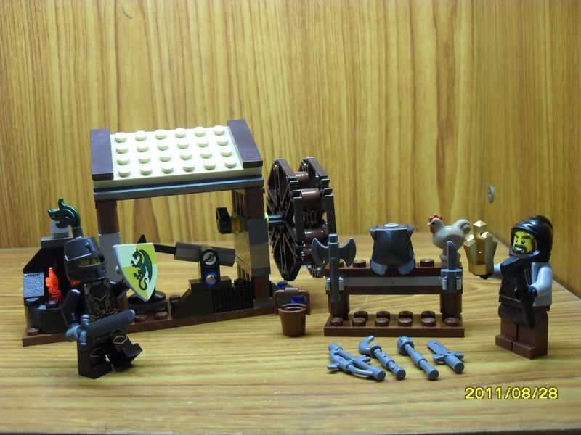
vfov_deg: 40.7
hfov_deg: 52.6
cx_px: 290
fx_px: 587
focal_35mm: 35
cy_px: 218
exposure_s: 1/15
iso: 200
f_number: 2.8
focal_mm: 6.2
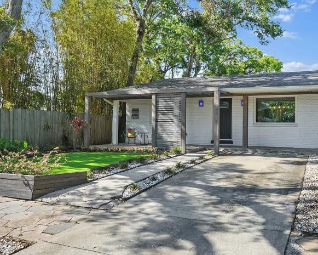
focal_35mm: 32
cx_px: 198
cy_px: 131
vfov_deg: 46.3
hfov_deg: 55.5
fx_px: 298
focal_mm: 24.5
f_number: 18
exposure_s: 1/160
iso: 1600
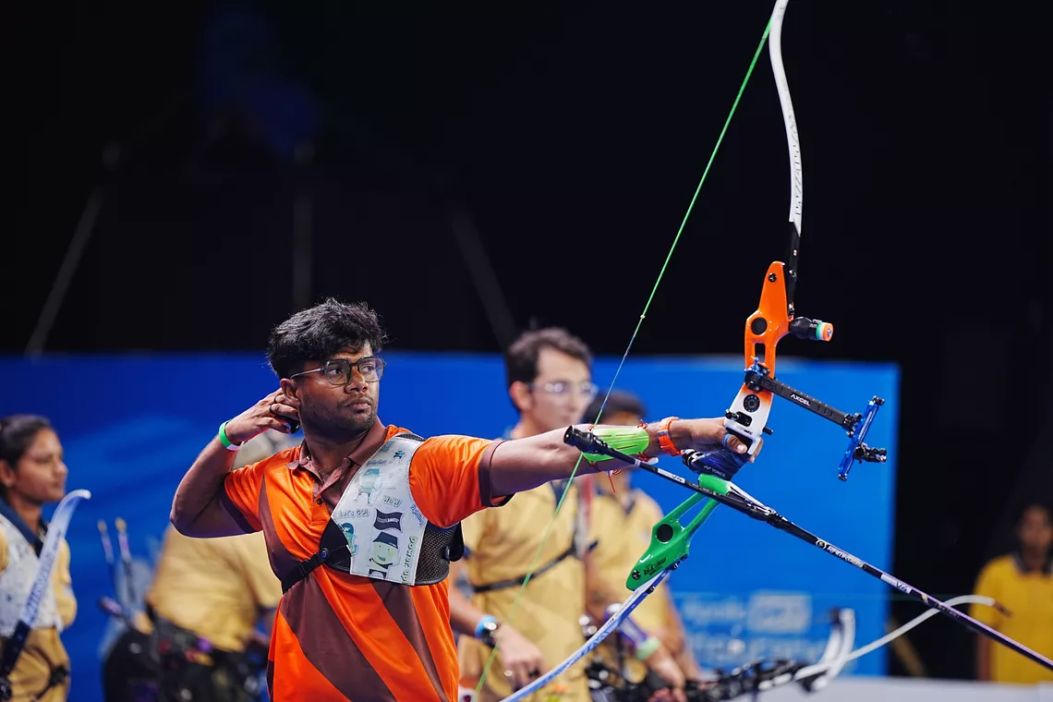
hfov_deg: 10.4
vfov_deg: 7.0
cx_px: 526
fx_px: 5762
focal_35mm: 197
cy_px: 351
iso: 320
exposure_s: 1/250
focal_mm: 197
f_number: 2.8
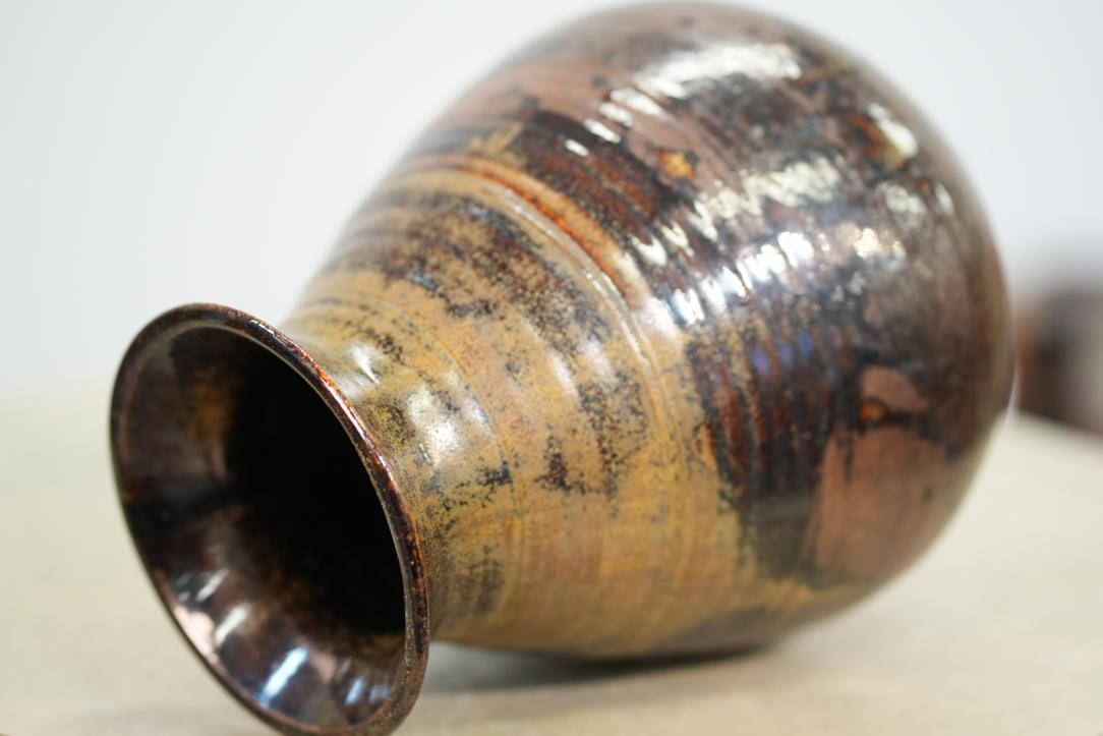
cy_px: 368
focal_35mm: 85
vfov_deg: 16.1
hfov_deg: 23.9
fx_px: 2604
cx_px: 552
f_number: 2.8
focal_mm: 85
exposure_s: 1/200
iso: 2000
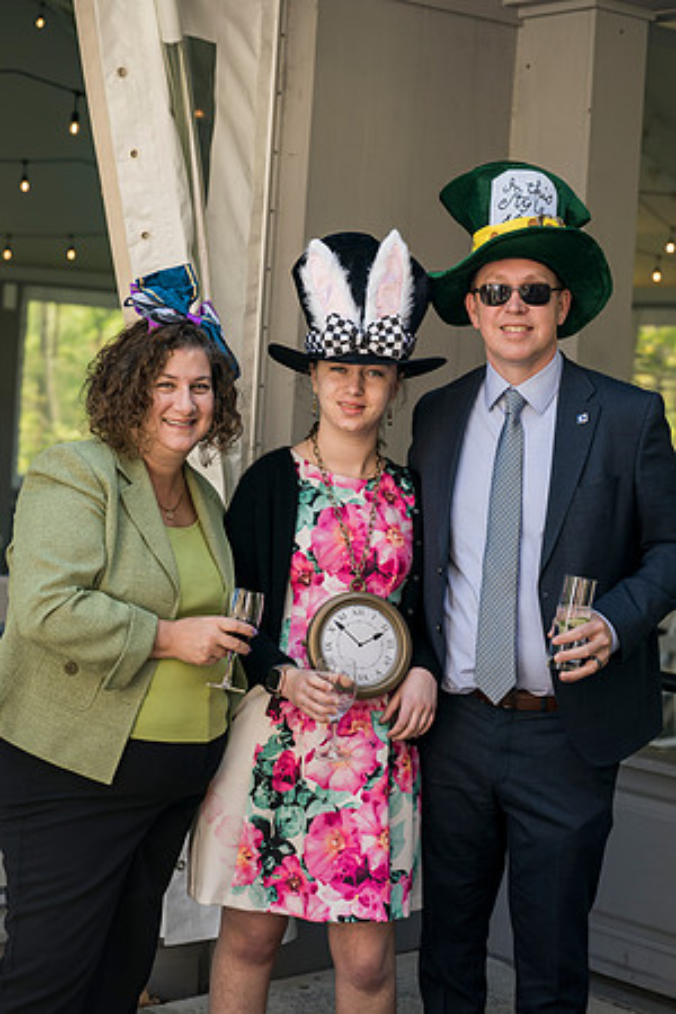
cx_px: 338
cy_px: 507
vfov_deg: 28.8
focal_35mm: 70
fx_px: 1972
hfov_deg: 19.5
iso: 200
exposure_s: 1/250
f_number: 4.5
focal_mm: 70
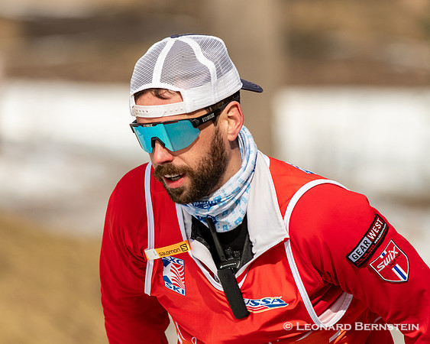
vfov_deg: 2.9
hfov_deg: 3.6
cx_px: 154
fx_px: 6890
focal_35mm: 542
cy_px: 182
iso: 400
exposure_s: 1/2000
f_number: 5
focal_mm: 300
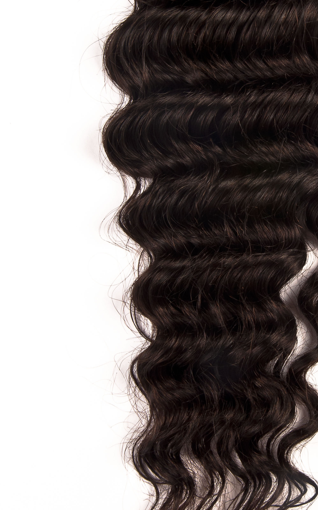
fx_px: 1470
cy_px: 193
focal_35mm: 106
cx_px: 249
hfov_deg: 12.3
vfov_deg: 19.6
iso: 200
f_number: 18
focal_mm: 40
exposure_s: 1/50
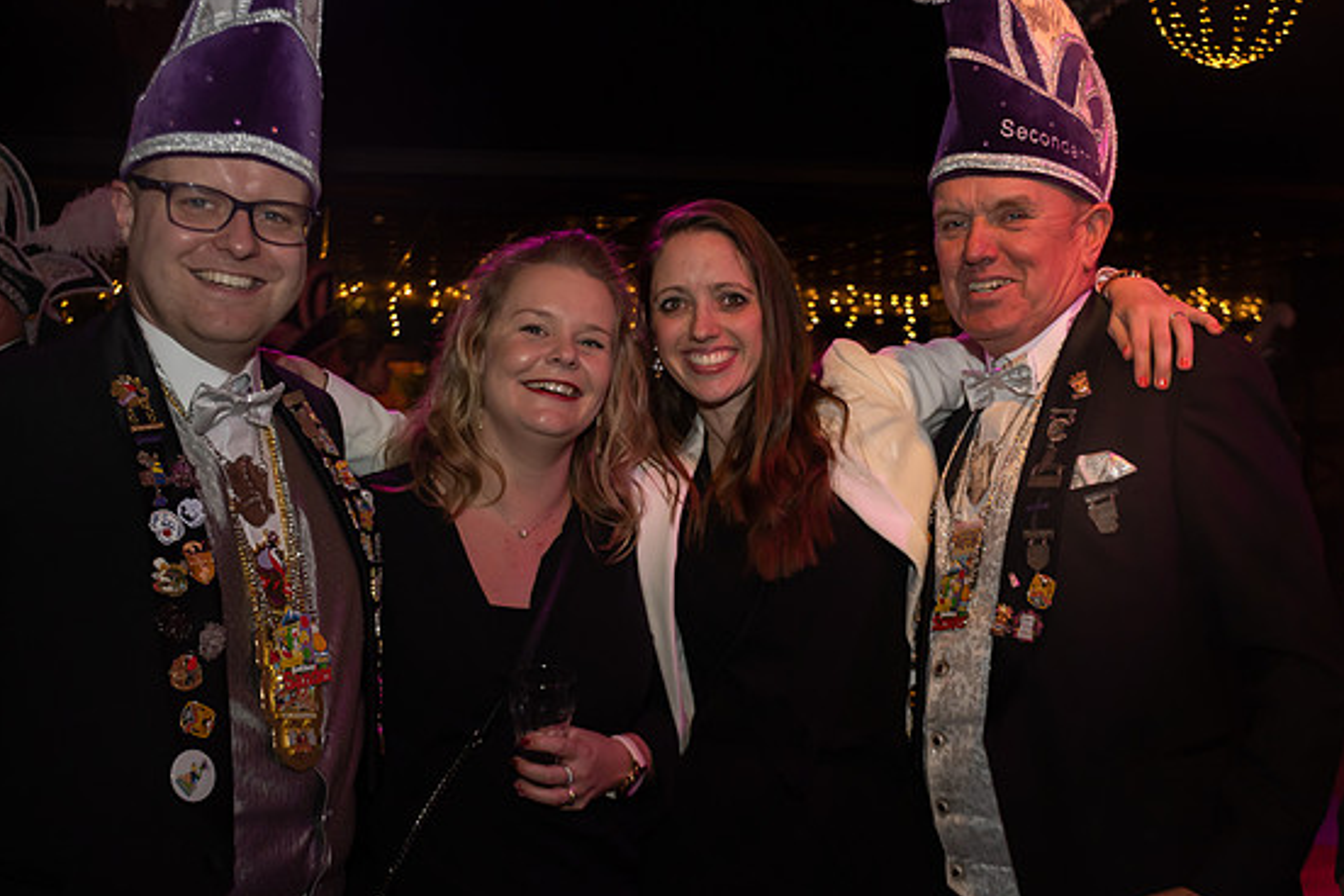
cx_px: 749
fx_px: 1717
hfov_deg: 42.7
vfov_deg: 29.2
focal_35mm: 46
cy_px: 517
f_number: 3.8
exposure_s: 1/80
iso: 400
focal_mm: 26
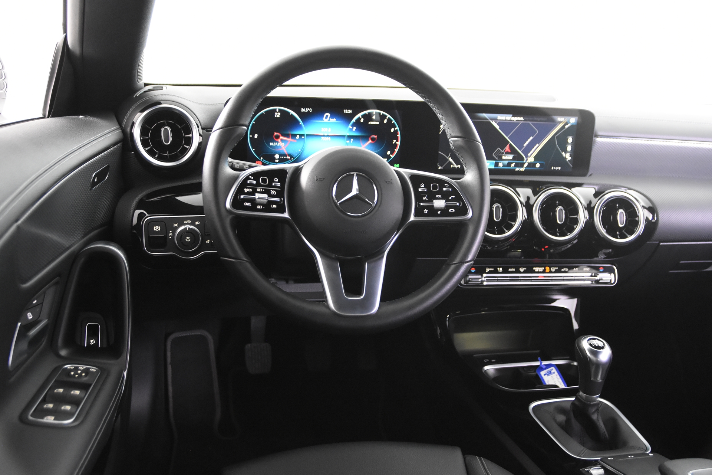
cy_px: 238
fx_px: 712
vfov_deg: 36.9
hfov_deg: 53.1
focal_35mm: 36
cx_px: 356
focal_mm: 24
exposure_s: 1/40
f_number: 3
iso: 5000
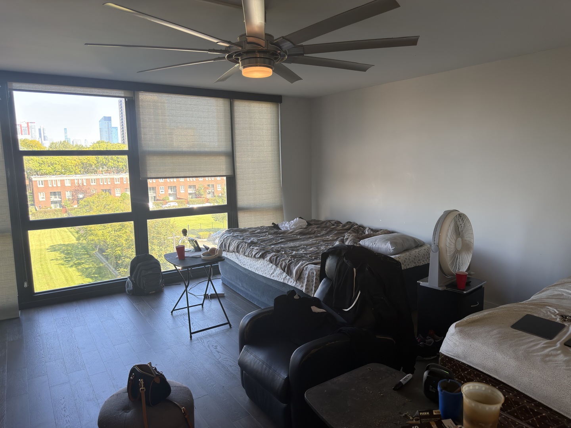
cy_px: 214
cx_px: 286
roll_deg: +1.1
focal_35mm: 24
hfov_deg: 71.6
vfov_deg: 56.8
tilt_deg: -7.5
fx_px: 396
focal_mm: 6.76
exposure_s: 1/232
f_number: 1.78
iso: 160
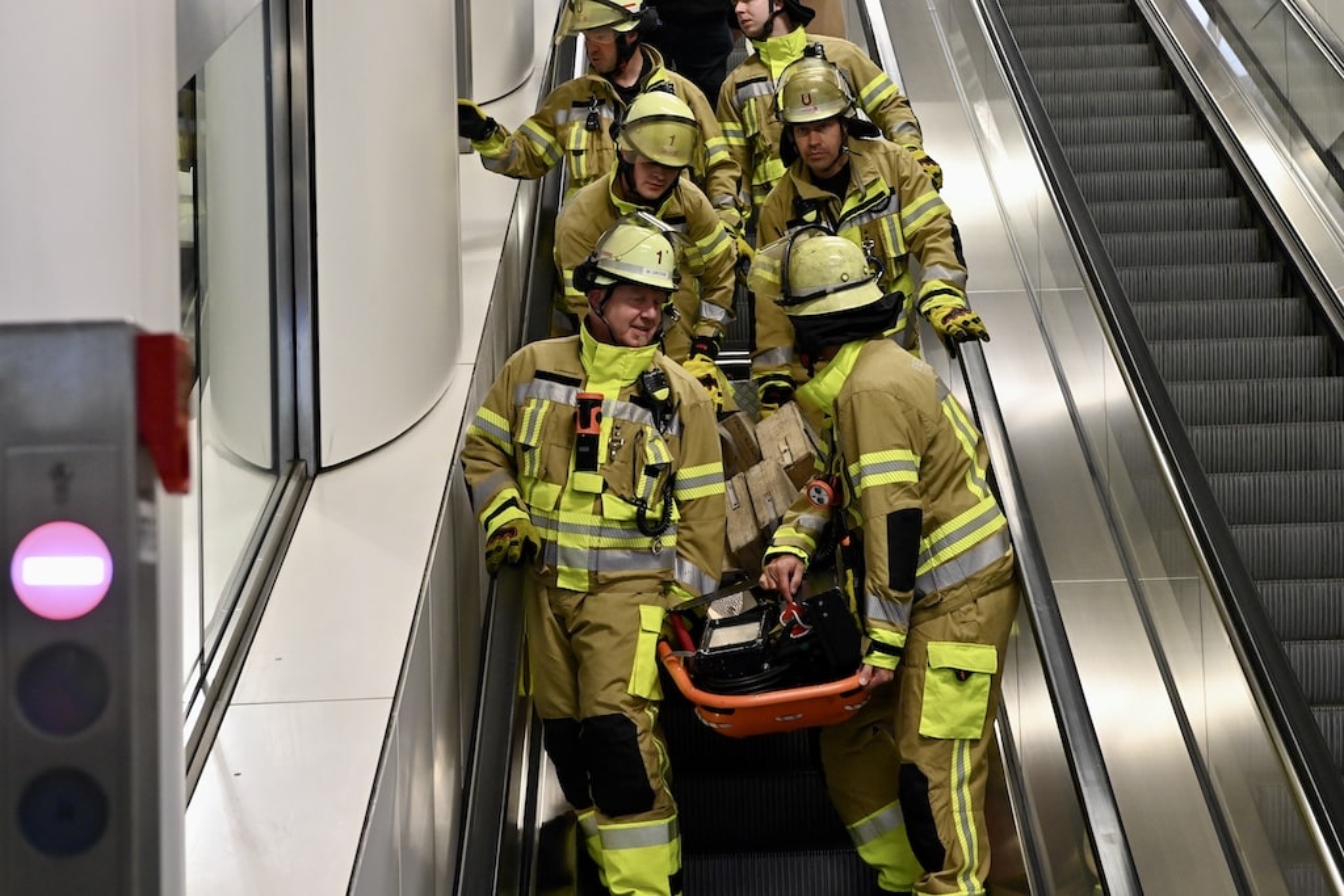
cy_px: 448
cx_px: 672
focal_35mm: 70
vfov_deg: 19.5
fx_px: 2614
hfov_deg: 28.8
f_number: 5.6
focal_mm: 70
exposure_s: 1/125
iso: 3200
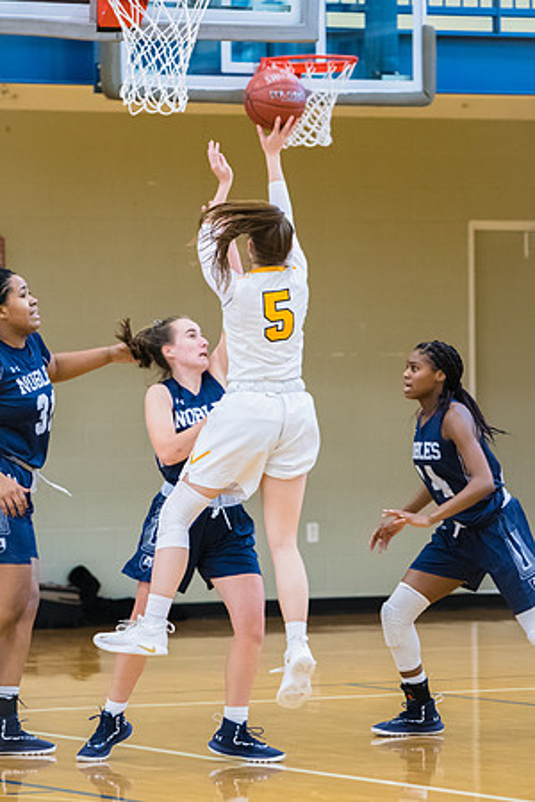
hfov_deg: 6.3
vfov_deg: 9.5
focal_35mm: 218
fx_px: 4848
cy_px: 401
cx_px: 268
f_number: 3.2
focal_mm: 145
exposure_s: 1/400
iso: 3200
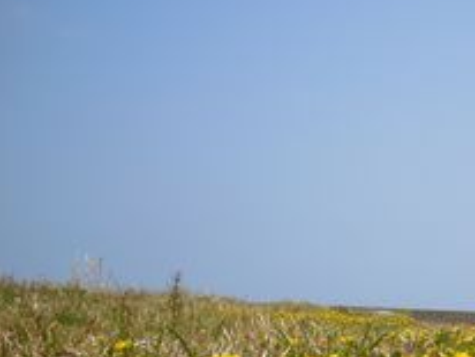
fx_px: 879
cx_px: 438
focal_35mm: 64
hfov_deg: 28.9
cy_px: 309
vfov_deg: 22.5
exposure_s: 1/320
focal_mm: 5.9
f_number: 8
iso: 100
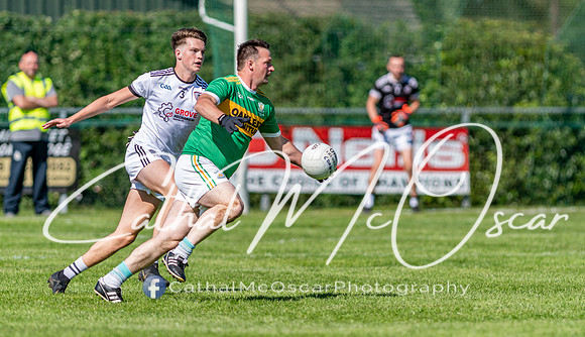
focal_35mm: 524
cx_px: 289
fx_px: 8177
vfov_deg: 2.4
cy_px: 178
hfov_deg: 4.1
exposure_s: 1/2000
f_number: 2.8
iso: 100
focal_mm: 300
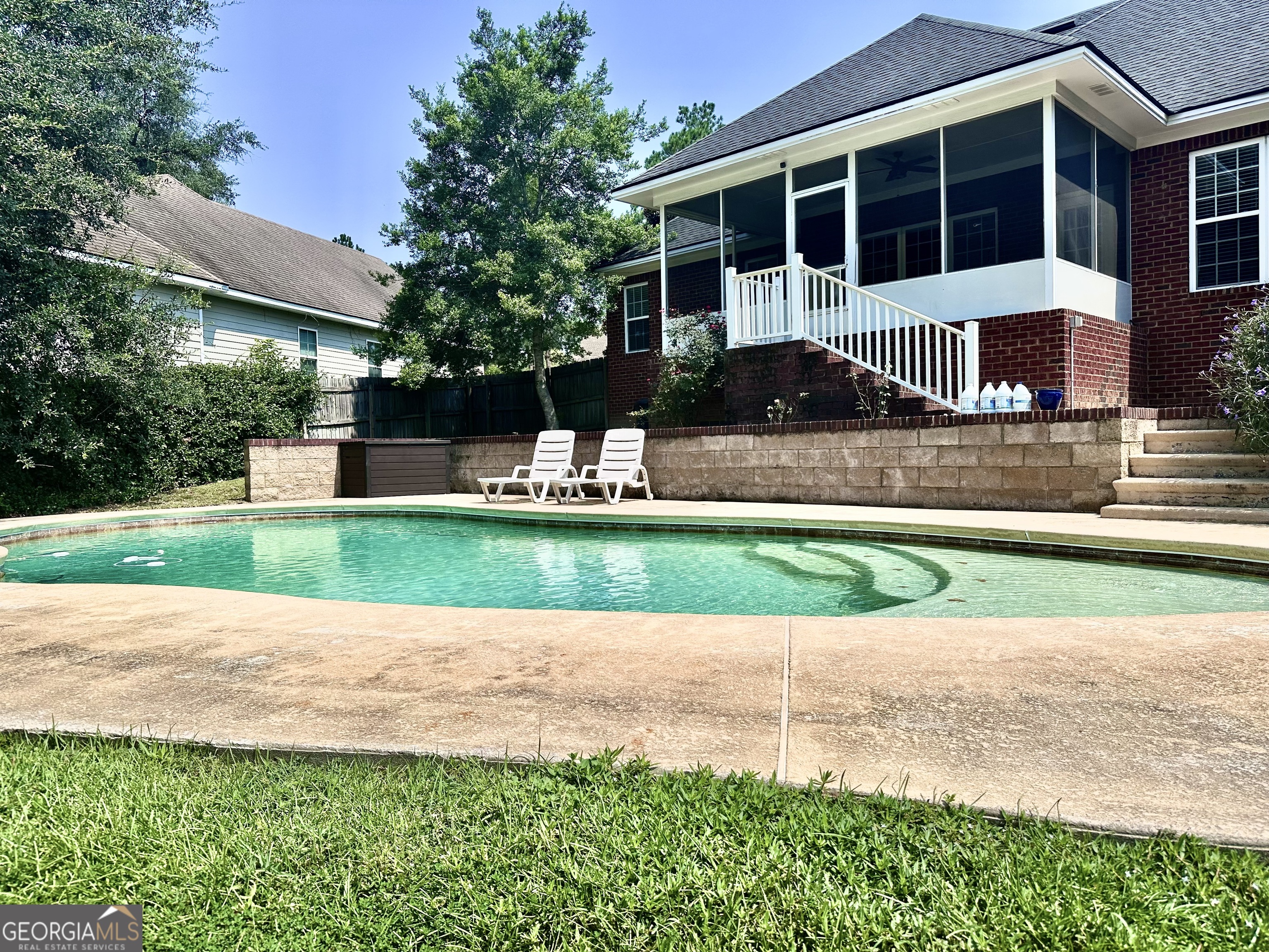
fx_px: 880
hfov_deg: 71.6
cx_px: 634
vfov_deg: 56.8
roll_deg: +1.1
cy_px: 476
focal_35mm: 24
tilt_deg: -2.4
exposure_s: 1/5525
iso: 80
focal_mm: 6.86
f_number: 1.78
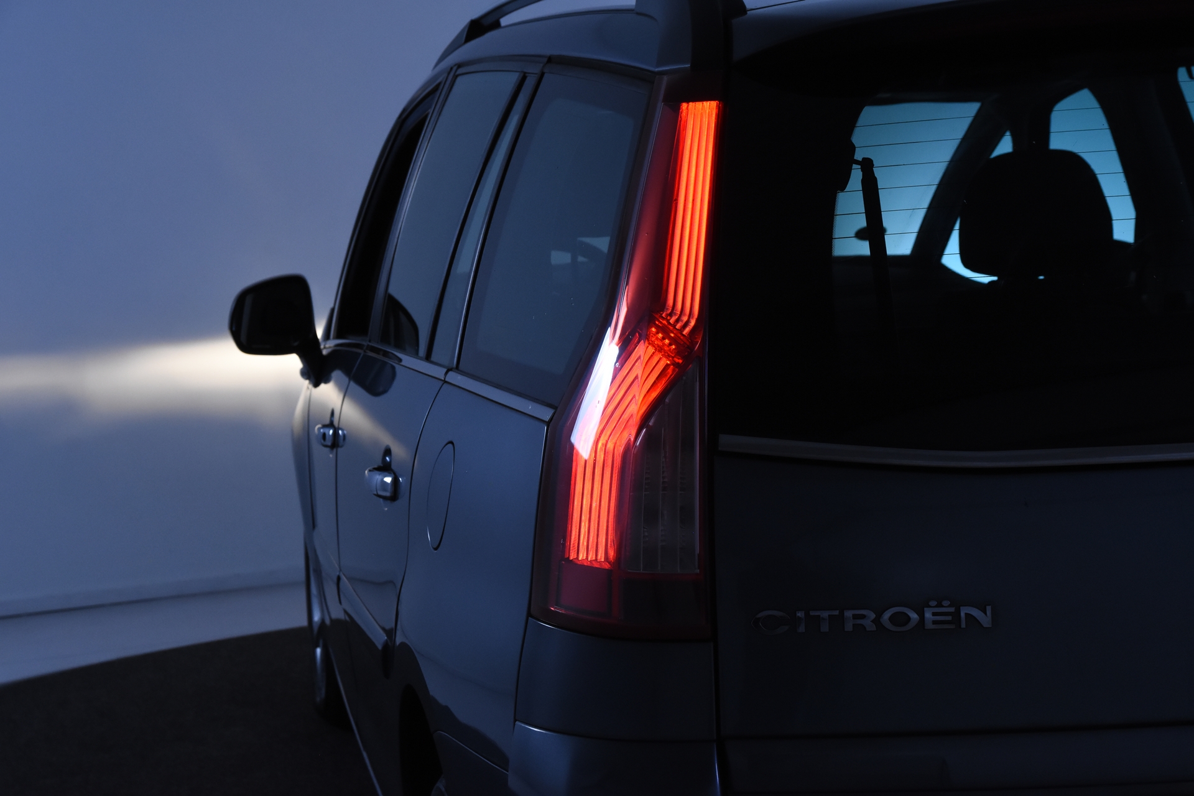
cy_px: 398
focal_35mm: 68
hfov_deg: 29.9
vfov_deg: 20.2
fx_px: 2239
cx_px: 597
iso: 1600
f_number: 7.1
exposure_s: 1/200
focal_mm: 45
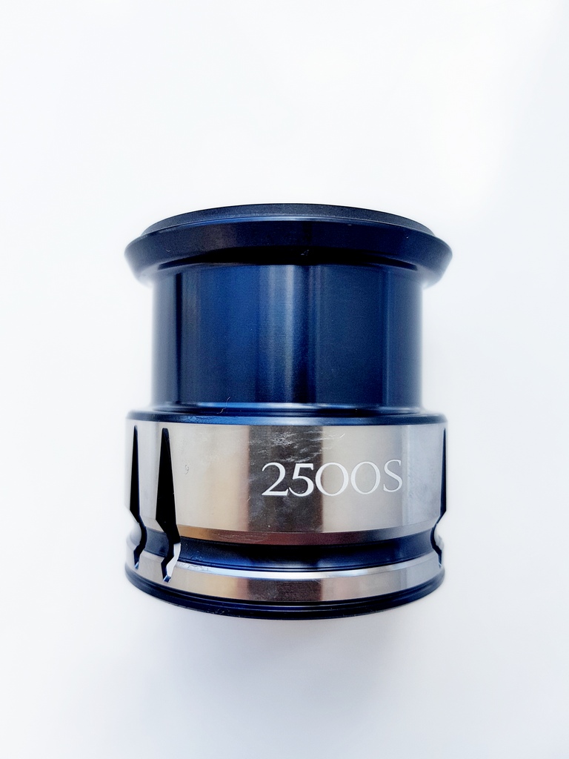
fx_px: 570
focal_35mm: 26
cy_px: 380
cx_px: 284
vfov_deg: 67.3
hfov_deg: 53.1
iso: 50
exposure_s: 1/520
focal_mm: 4.2
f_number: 1.7
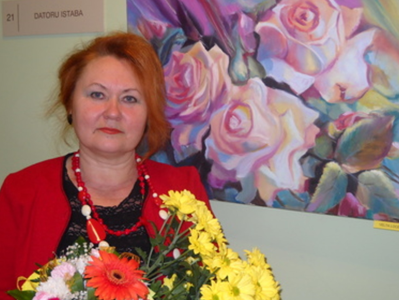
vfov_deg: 26.5
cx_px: 196
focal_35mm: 55
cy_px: 171
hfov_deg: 34.9
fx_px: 634
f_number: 3.1
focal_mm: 6.72
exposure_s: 1/30
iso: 64
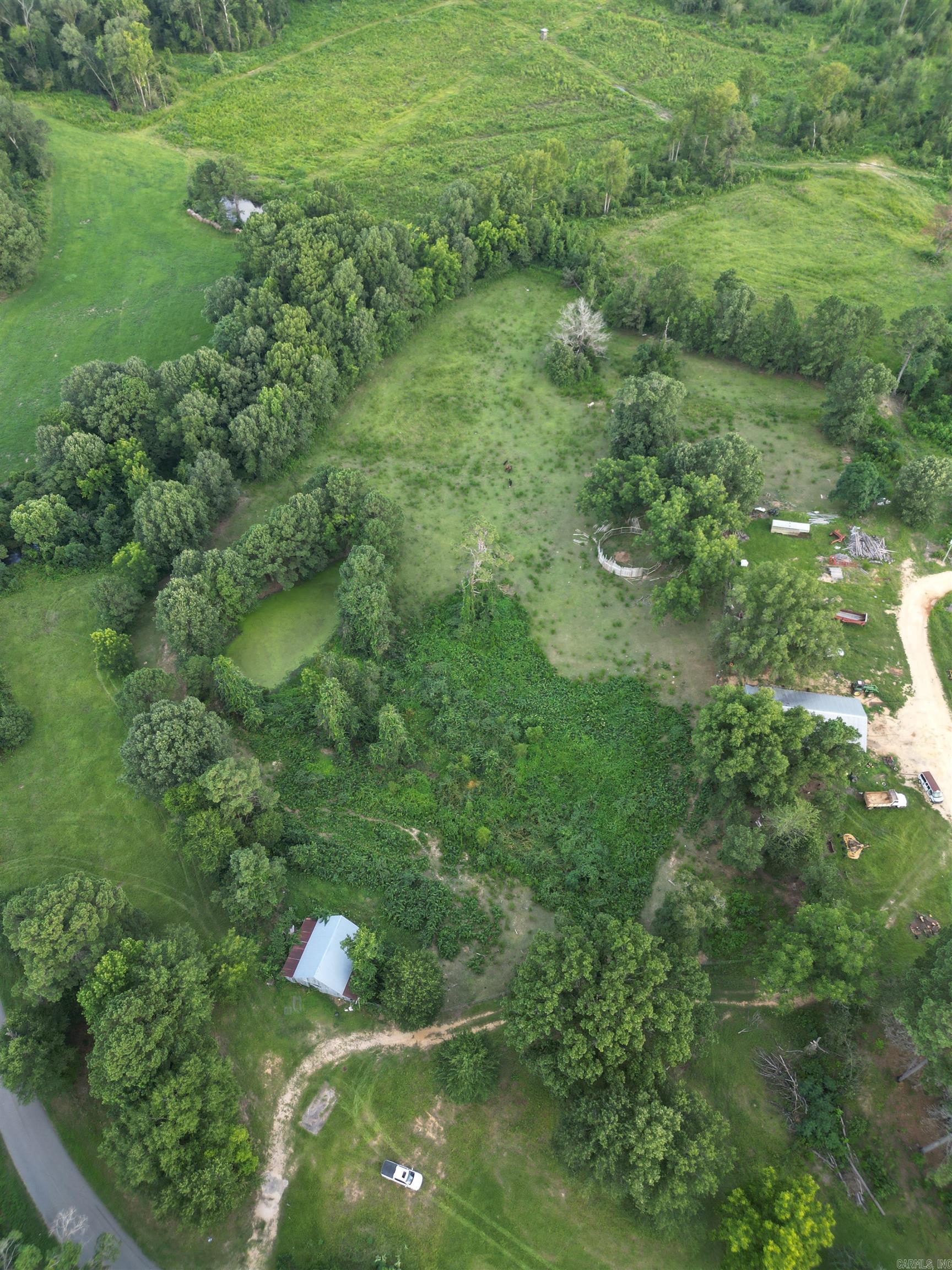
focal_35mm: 24
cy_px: 635
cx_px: 476
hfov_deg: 56.8
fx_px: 880
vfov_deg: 71.6
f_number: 1.7
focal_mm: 6.72
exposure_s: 1/125
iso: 100
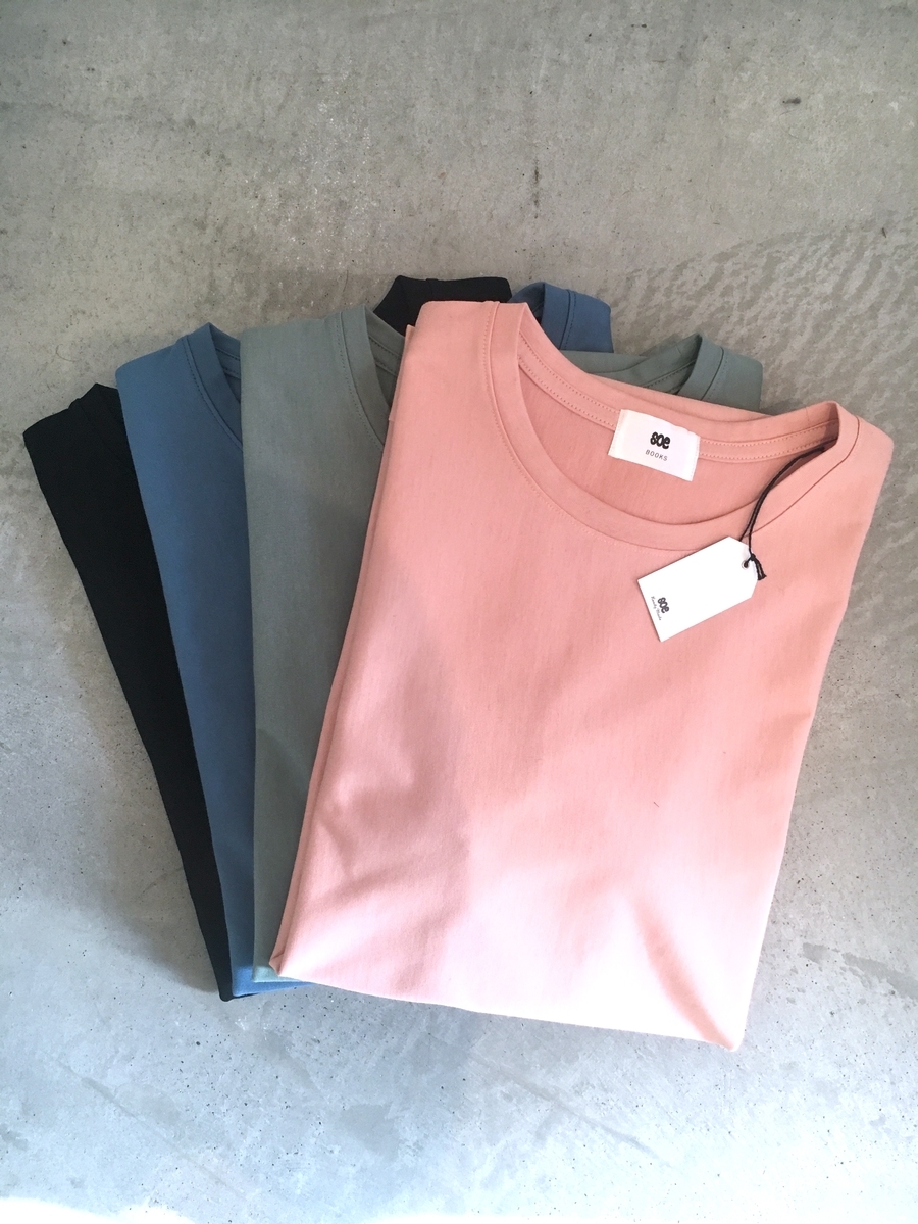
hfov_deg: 48.2
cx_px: 459
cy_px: 612
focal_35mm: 29
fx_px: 1025
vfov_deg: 61.7
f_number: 2.2
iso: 40
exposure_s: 1/30
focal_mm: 4.15
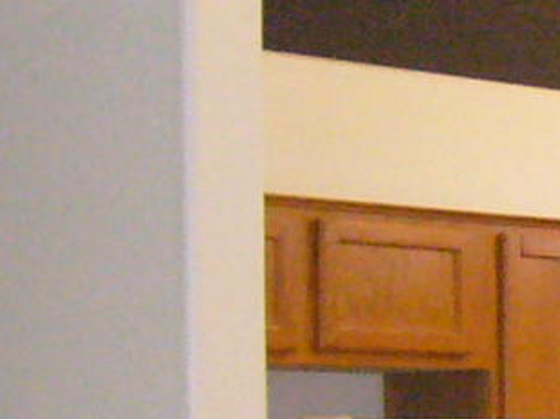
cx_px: 1449
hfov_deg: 9.3
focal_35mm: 185
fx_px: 2991
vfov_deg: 7.9
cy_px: 491
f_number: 2.8
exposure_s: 1/30
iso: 320
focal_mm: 4.6
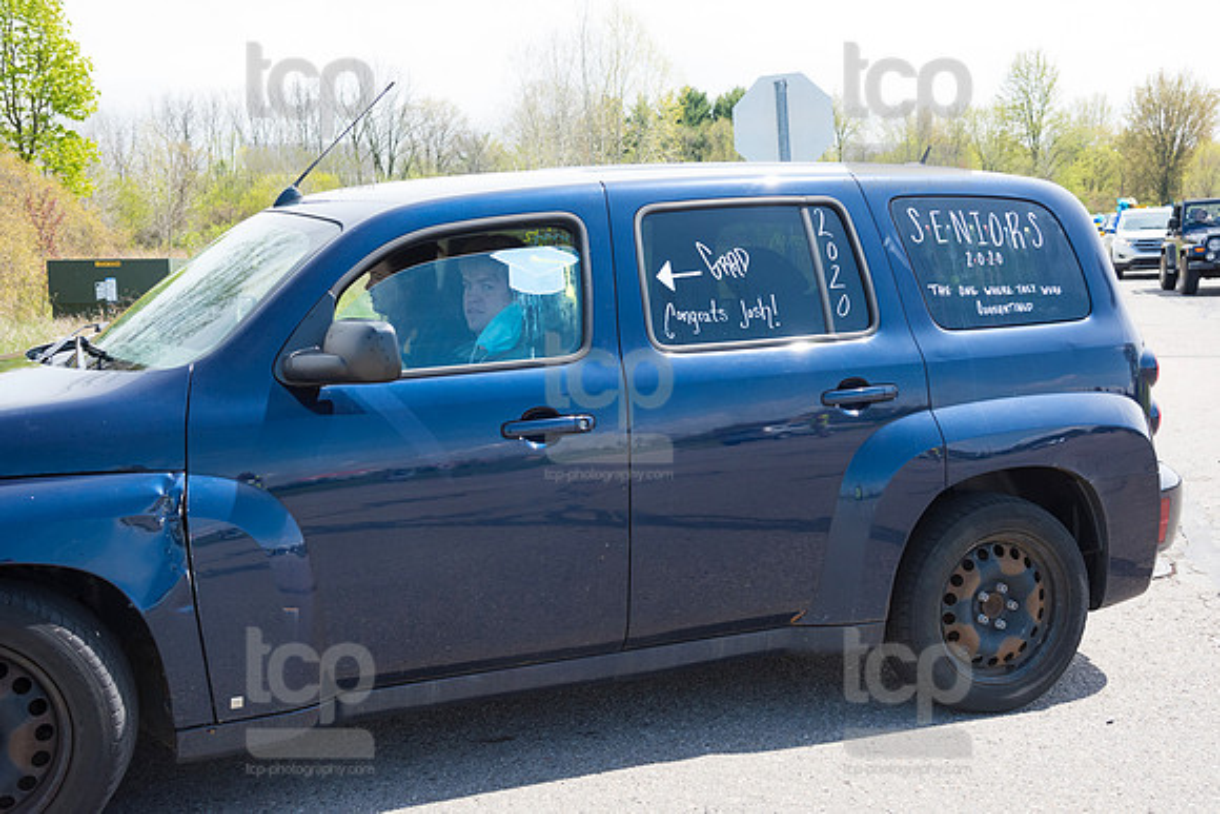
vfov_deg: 33.4
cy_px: 407
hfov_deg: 48.4
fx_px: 1356
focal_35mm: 40
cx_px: 610
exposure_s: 1/800
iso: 1000
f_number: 7.1
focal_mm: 40
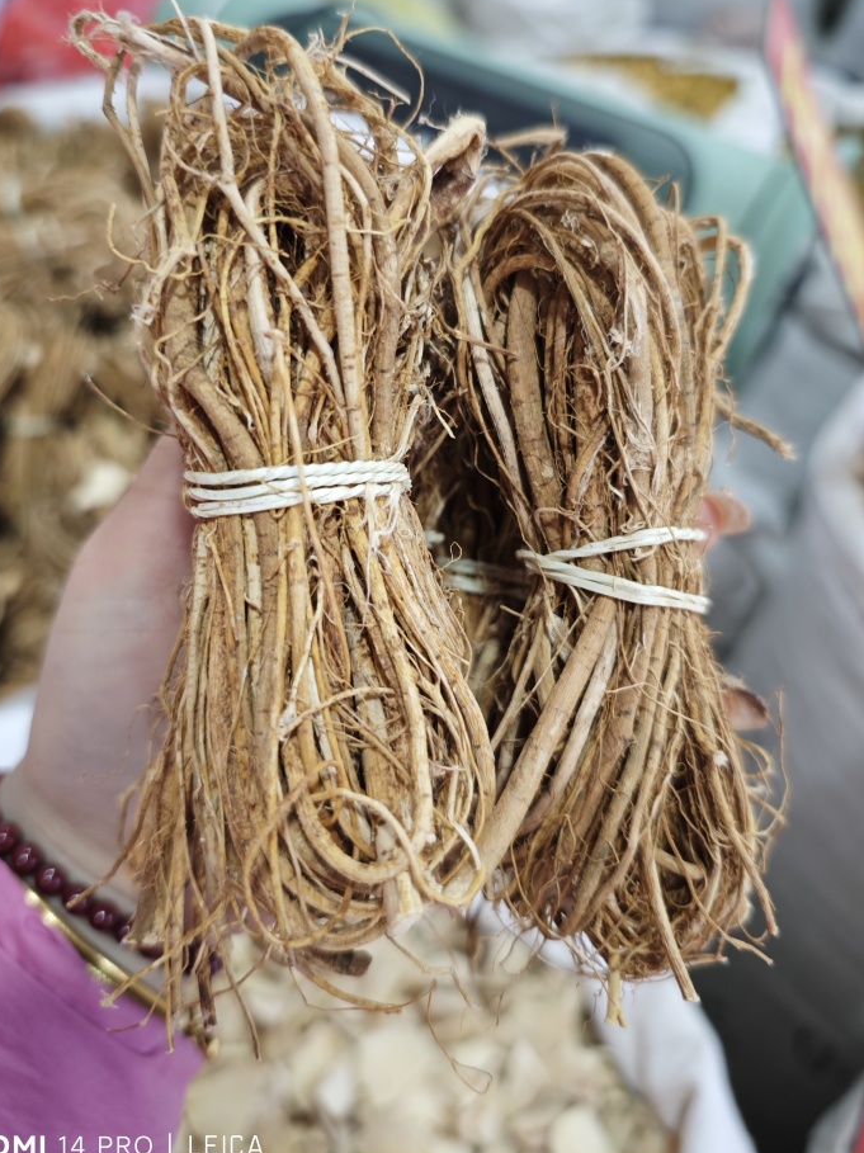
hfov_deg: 51.3
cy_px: 522
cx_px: 398
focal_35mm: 27
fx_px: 899
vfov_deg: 65.2
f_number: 1.42
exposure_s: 1/58.1
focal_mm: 6.68
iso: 320
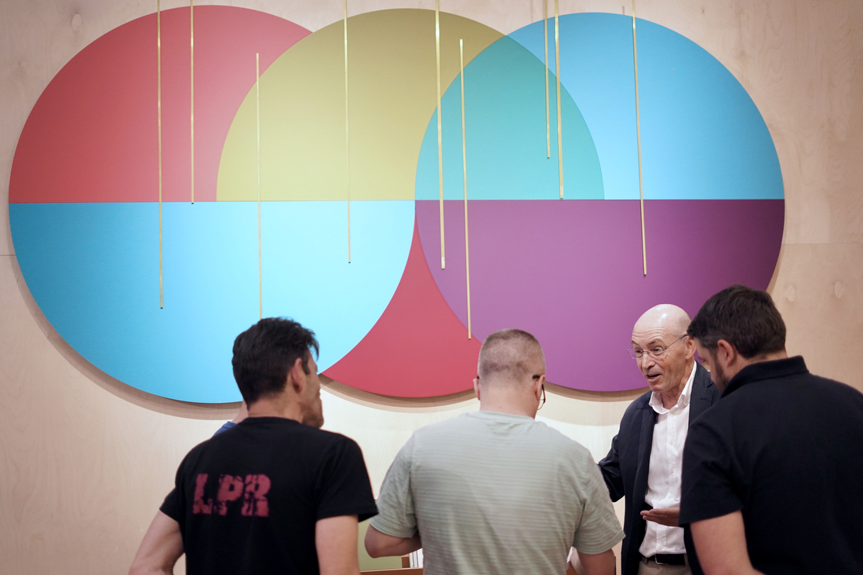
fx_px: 1198
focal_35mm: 50
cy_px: 288
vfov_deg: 27.0
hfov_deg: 39.6
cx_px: 432
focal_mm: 50
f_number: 1.8
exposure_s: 1/1250
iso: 3200
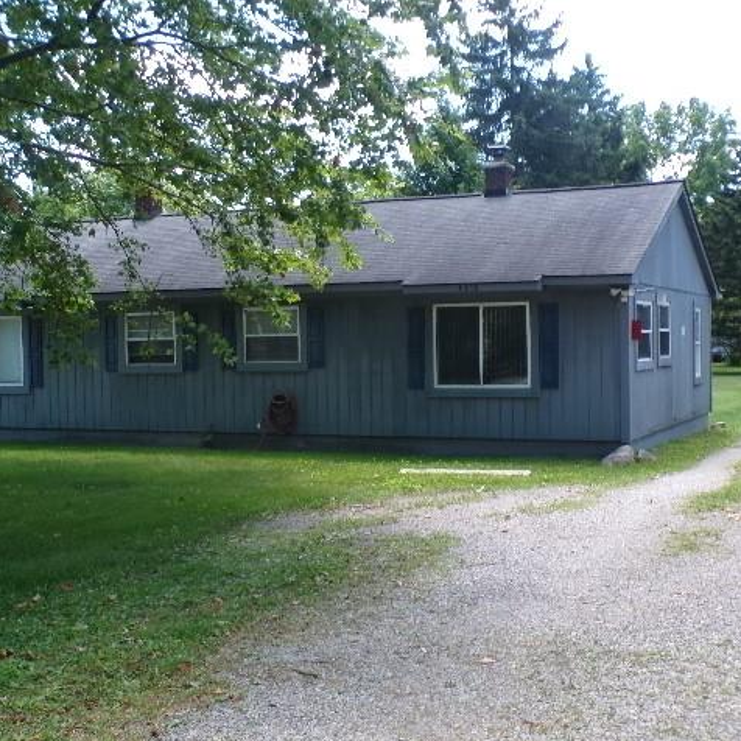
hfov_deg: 38.2
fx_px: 1066
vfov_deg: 38.3
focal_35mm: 44
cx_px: 447
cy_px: 372
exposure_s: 1/160
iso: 100
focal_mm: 6.6
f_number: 3.3
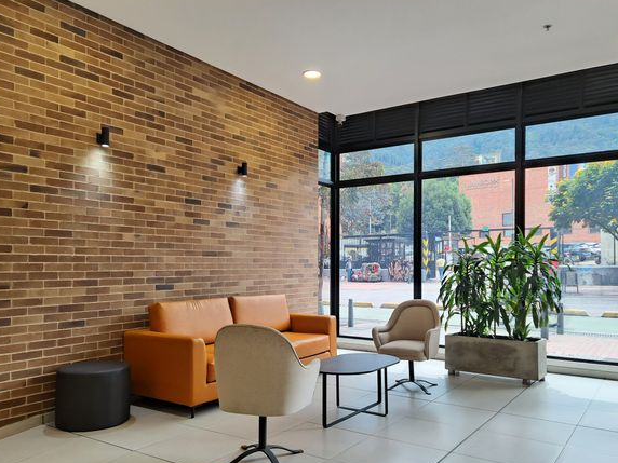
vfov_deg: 49.6
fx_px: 500
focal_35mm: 28
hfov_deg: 63.4
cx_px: 313
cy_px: 261
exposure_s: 1/60
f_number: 1.8
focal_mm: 5.23
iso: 40
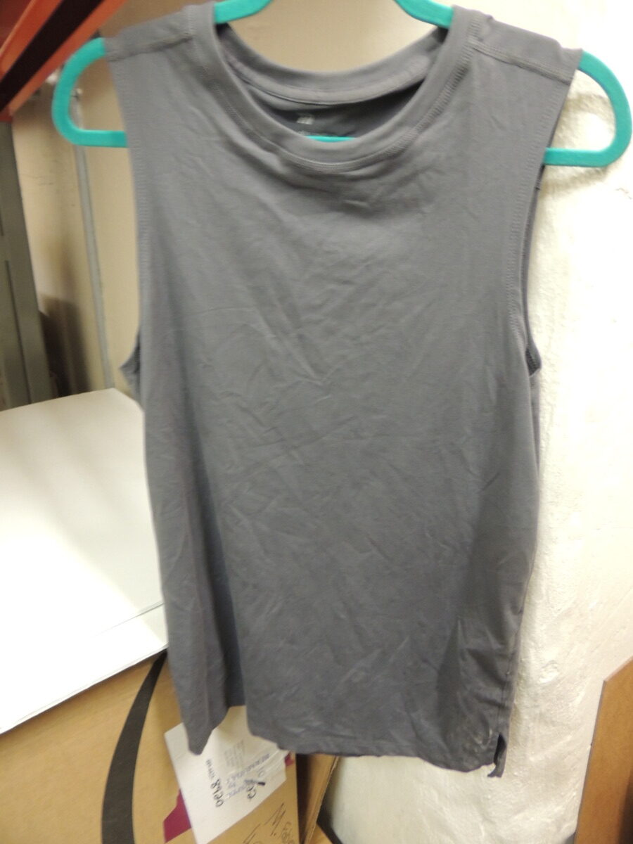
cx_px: 316
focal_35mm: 24
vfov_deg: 71.6
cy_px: 422
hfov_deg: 56.8
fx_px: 585
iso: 500
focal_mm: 4.3
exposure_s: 1/8
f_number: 3
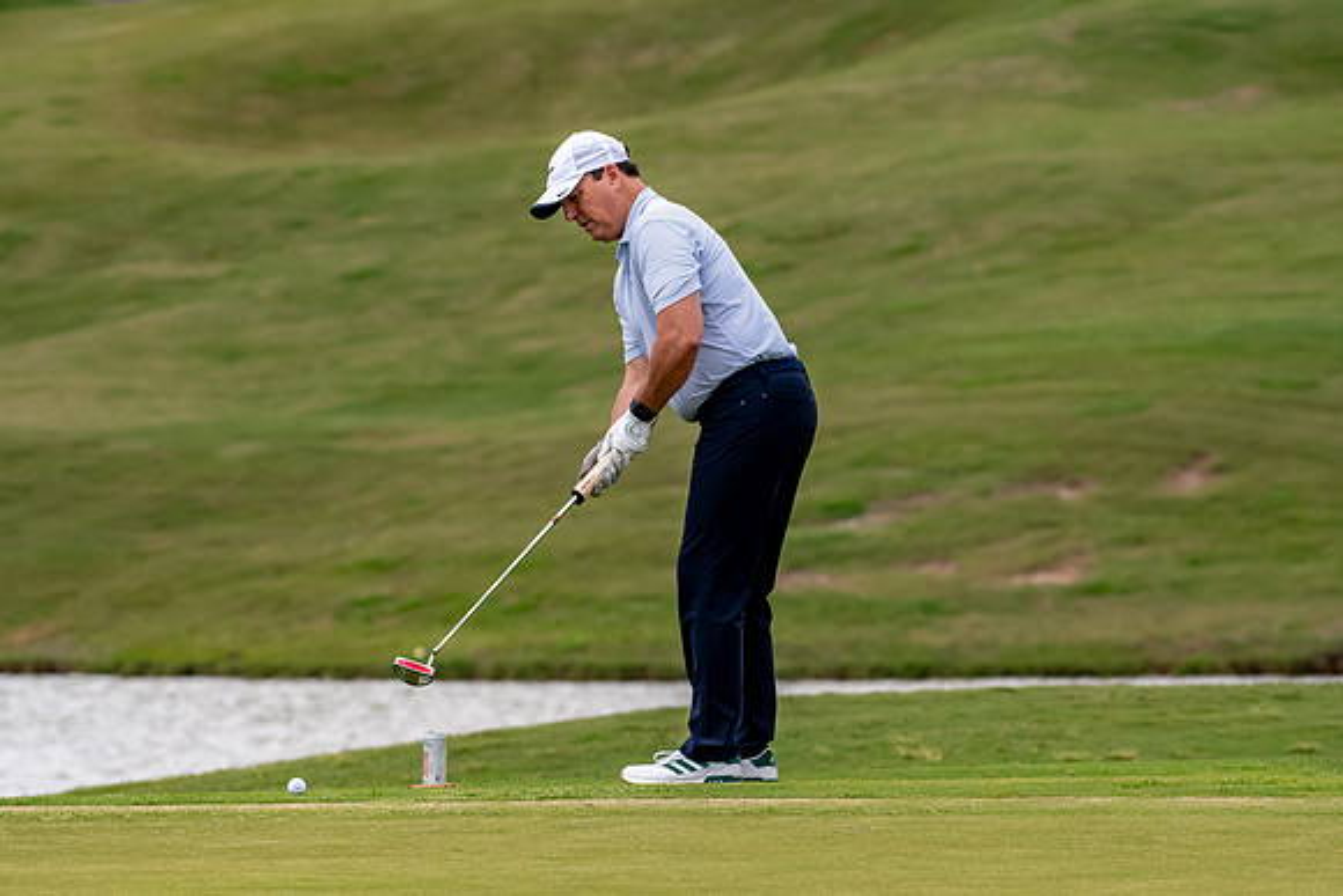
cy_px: 448
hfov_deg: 6.9
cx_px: 672
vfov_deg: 4.6
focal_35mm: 300
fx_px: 11194
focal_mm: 200
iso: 1250
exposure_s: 1/2000
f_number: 5.6
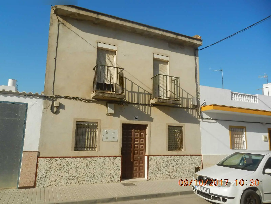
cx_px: 136
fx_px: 196
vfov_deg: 54.9
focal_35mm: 25
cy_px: 102
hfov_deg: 69.4
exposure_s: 1/2000
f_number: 3.2
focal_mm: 4.5
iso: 125
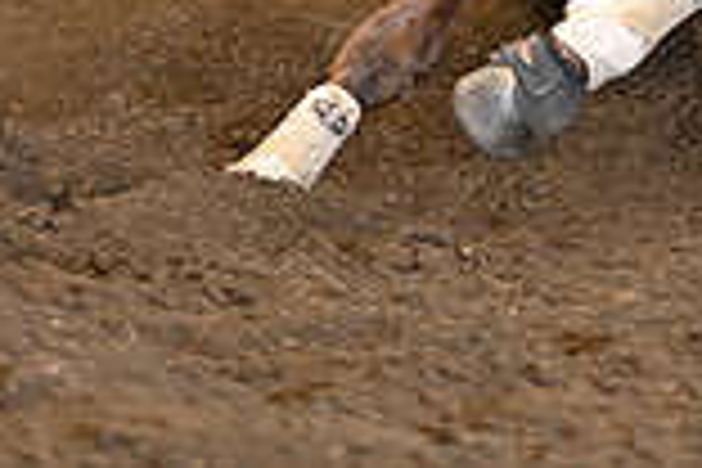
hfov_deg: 5.3
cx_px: 716
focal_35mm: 391
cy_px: -398
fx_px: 7624
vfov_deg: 3.5
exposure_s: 1/250
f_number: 2.8
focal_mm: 105
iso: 1600
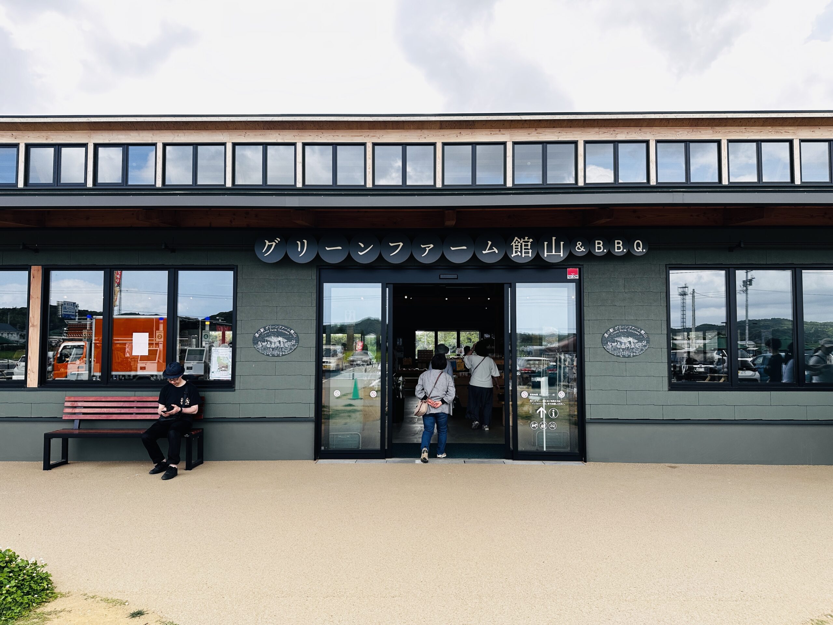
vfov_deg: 56.8
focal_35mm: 24
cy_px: 312
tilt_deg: +3.7
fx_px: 578
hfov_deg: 71.6
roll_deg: +0.0
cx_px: 416
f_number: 1.78
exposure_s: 1/1050
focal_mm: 6.86
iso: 80
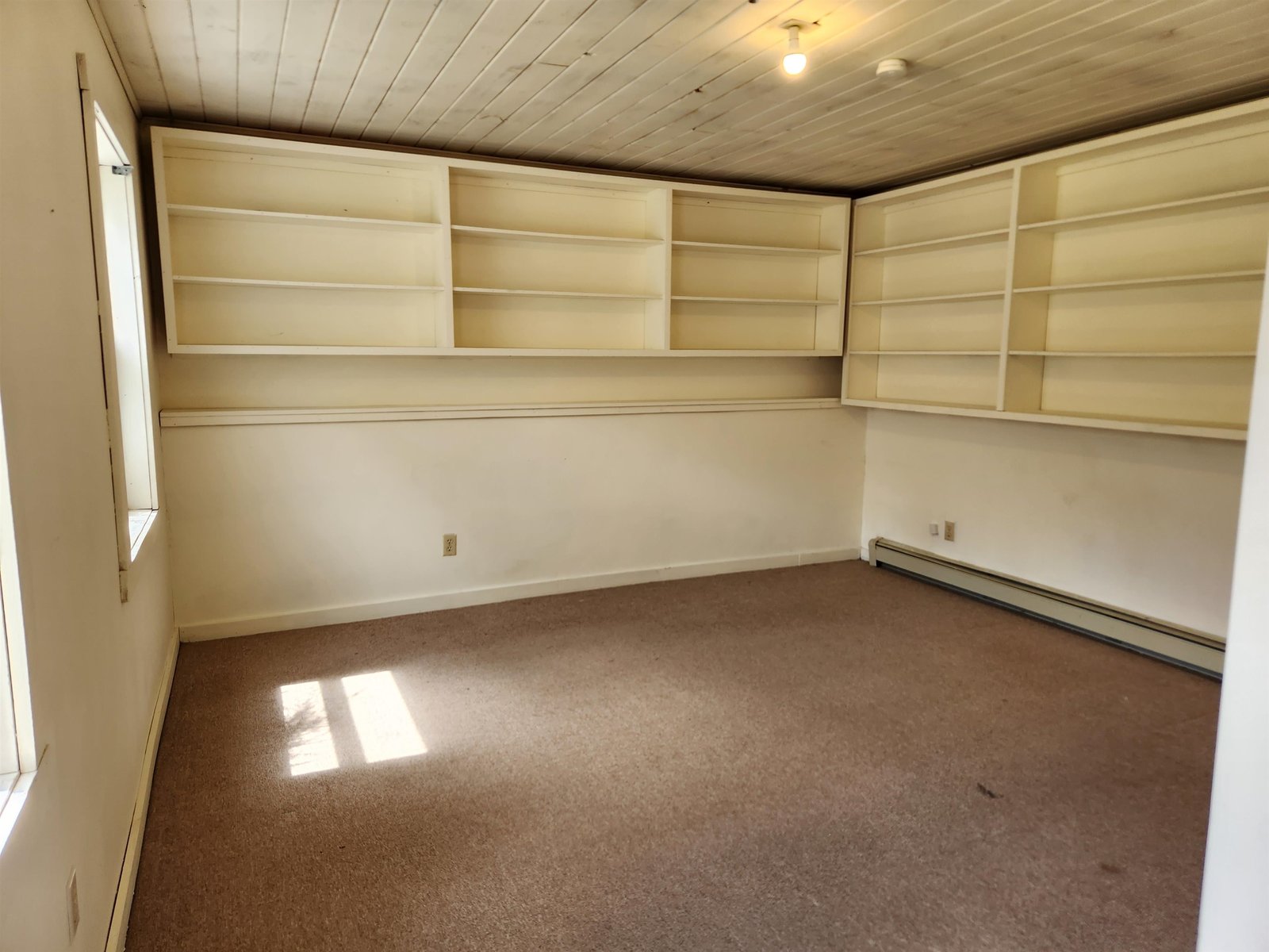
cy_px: 476
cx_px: 634
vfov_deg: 58.9
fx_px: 843
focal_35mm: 23
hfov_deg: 73.9
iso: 100
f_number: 1.8
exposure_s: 1/180
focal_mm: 5.4
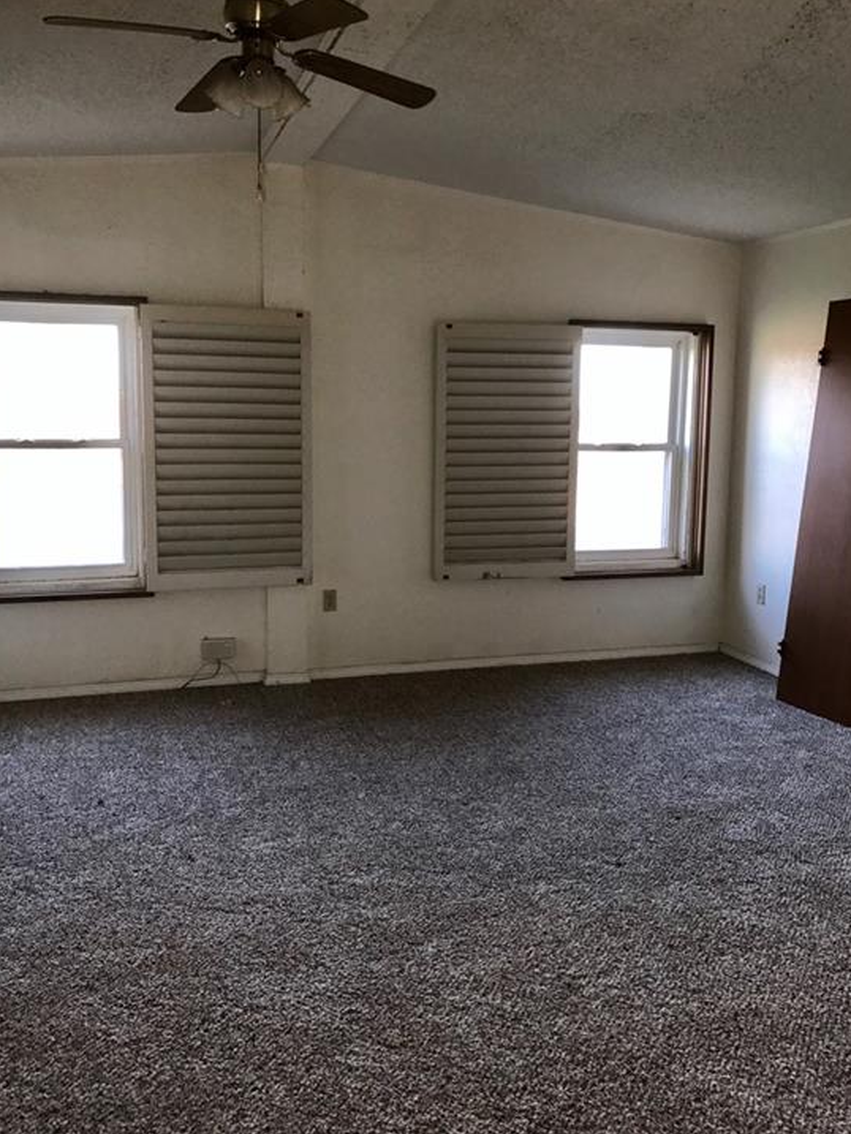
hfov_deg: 46.8
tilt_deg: -7.0
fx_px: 983
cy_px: 541
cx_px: 440
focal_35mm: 30
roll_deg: -1.9
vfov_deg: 59.9
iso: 40
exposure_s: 1/30
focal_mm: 3.99
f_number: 1.8
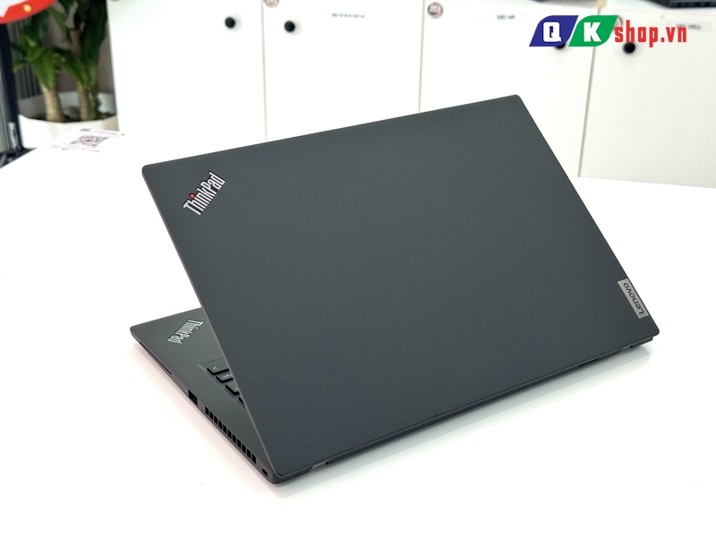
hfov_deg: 39.7
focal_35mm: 48
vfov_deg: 30.3
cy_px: 268
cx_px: 358
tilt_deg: -25.2
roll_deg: +0.3
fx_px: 993
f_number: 1.78
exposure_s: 1/121
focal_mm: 6.76
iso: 64
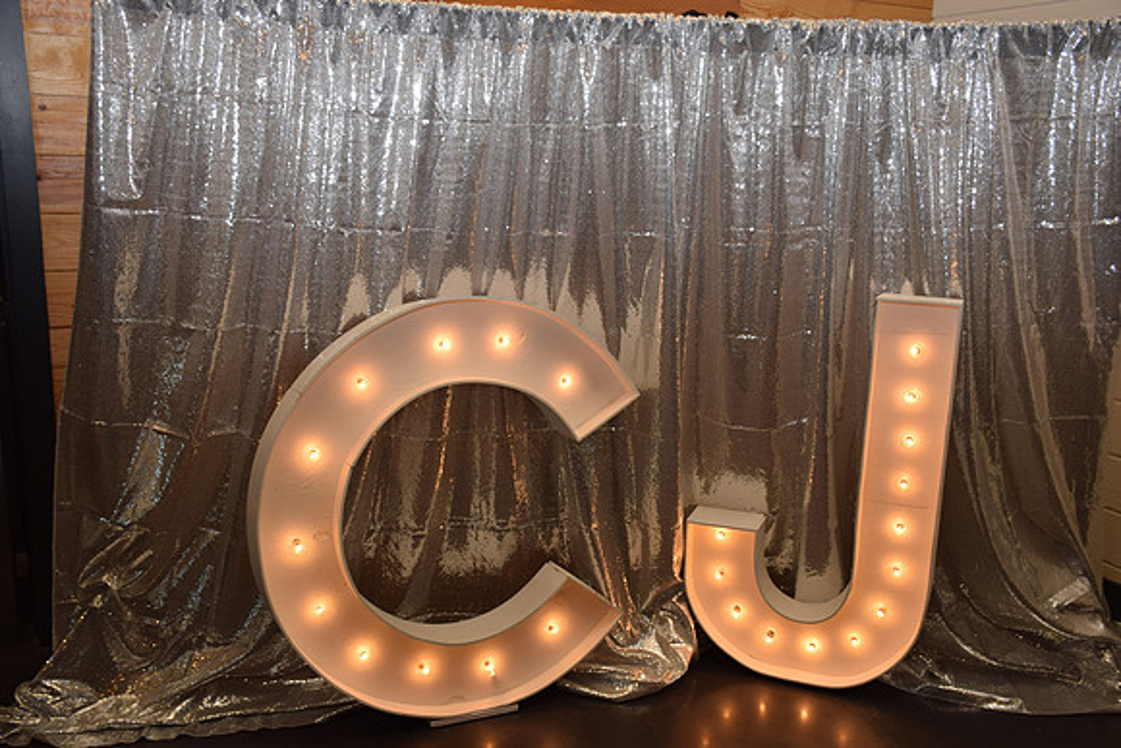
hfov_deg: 57.2
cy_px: 374
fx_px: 1028
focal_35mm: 33
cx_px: 560
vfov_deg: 40.0
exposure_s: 1/200
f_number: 4
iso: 400
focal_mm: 22
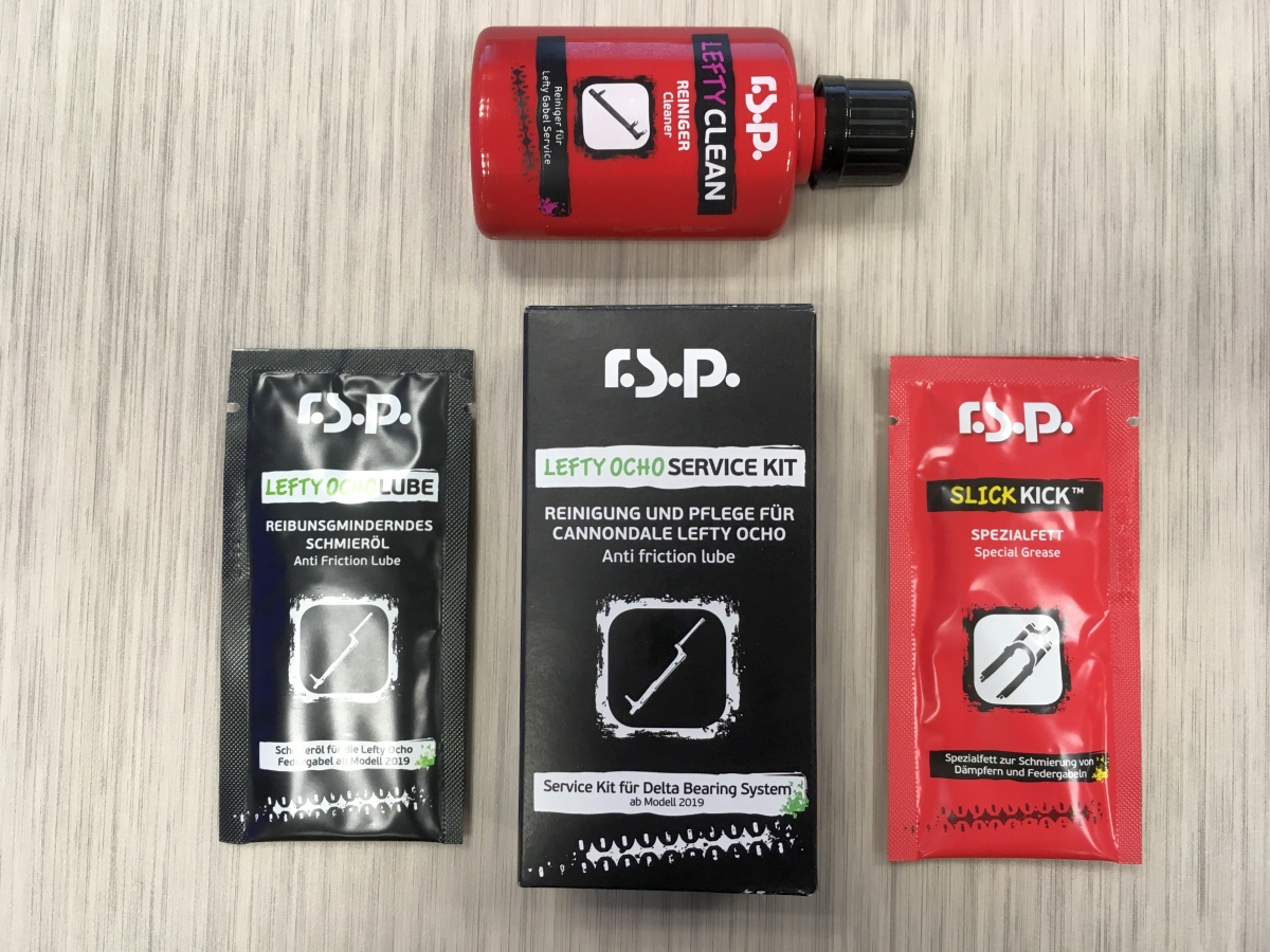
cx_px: 635
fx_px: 1064
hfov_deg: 61.7
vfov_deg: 48.2
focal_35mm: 29
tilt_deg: -88.3
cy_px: 476
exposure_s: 1/33
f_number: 2.2
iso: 40
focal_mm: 4.15
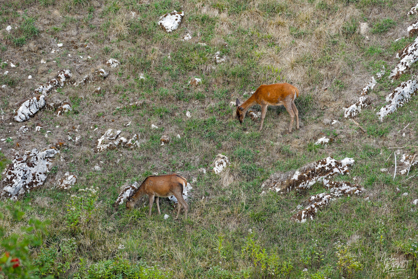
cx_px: 209
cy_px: 140
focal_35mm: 435
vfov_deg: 3.2
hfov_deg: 4.7
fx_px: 5051
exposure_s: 1/500
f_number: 6
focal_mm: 290
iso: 2000
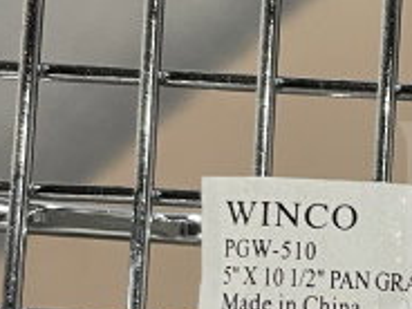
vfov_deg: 12.7
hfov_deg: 15.9
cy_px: 299
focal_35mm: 115
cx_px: 598
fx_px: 1369
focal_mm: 4.2
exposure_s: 1/60
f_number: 1.6
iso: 160
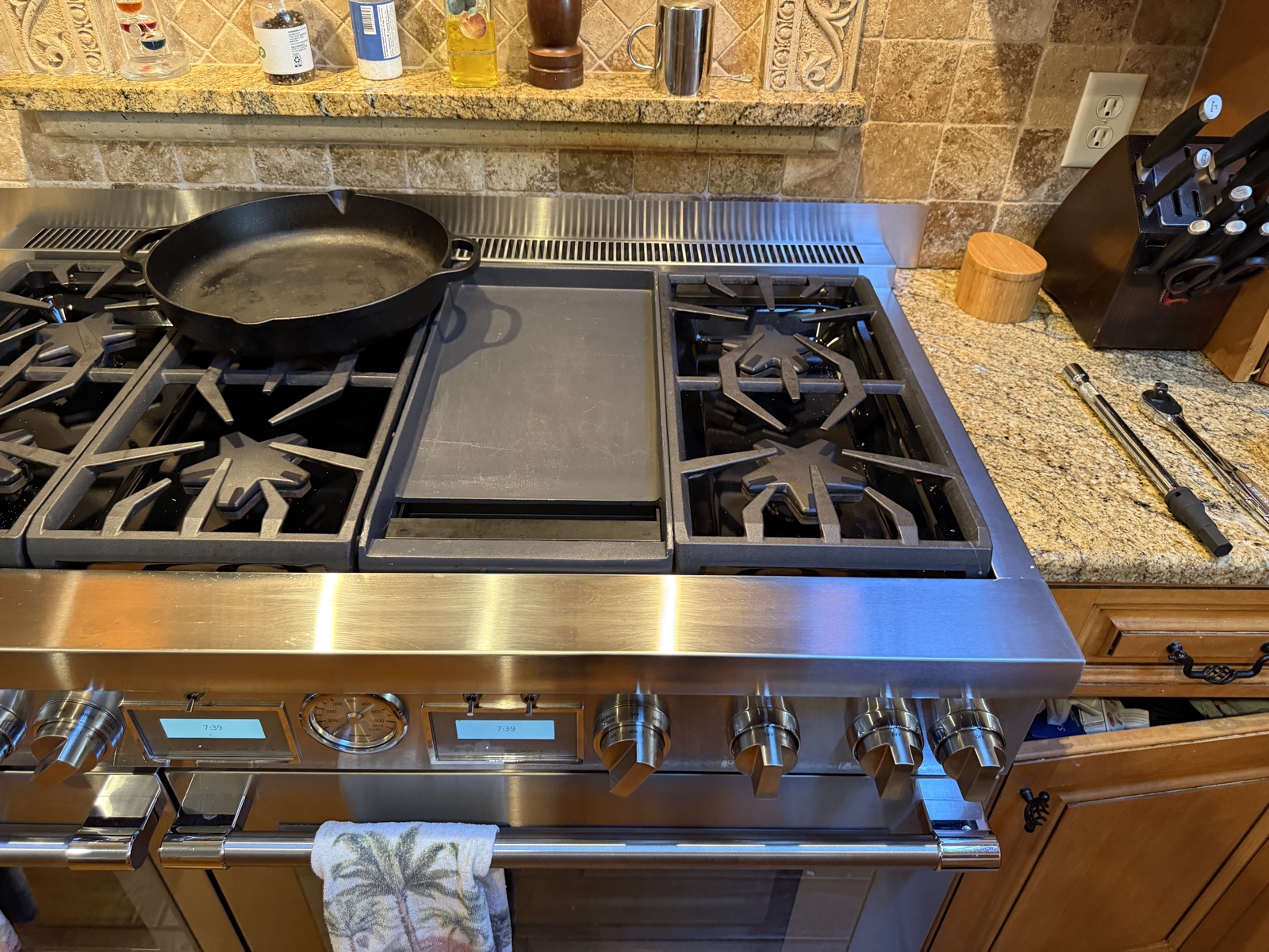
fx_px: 880
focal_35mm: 24
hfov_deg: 71.6
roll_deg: -1.6
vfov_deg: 56.8
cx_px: 634
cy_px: 476
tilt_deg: -37.2
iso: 500
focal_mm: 6.76
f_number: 1.78
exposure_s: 1/60
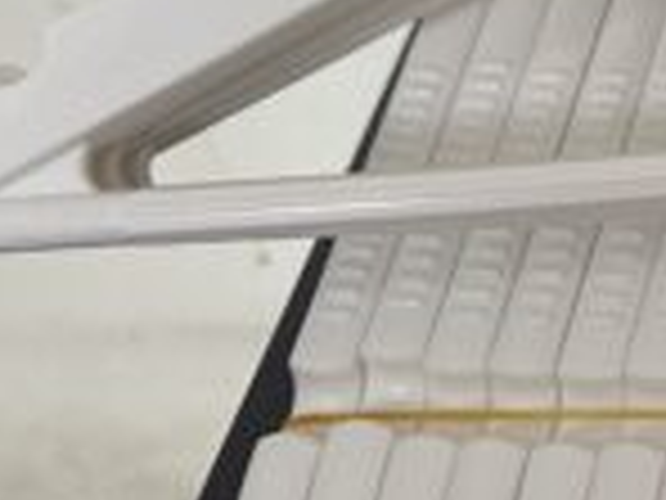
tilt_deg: -24.1
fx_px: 1866
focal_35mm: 97
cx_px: 1161
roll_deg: +0.3
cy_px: -194
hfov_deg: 17.0
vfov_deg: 14.5
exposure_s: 1/121
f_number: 1.78
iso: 160
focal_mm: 6.86
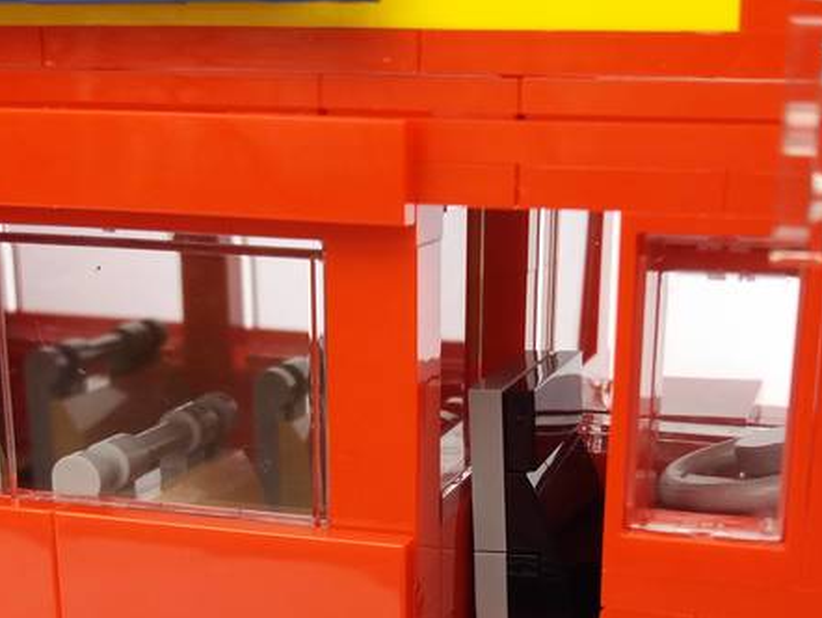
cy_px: 535
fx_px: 1354
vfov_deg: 25.0
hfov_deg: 33.7
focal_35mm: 57
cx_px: 491
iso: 80
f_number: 1.9
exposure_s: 1/50
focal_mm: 3.7
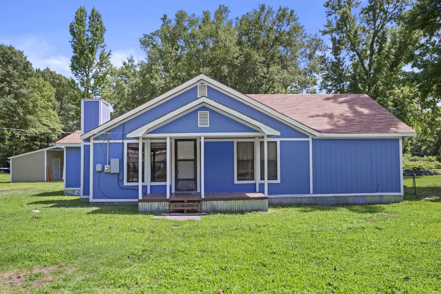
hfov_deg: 60.3
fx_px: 380
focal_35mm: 31
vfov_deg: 42.3
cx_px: 220
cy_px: 147
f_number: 5
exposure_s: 1/2500
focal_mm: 20.9
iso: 800
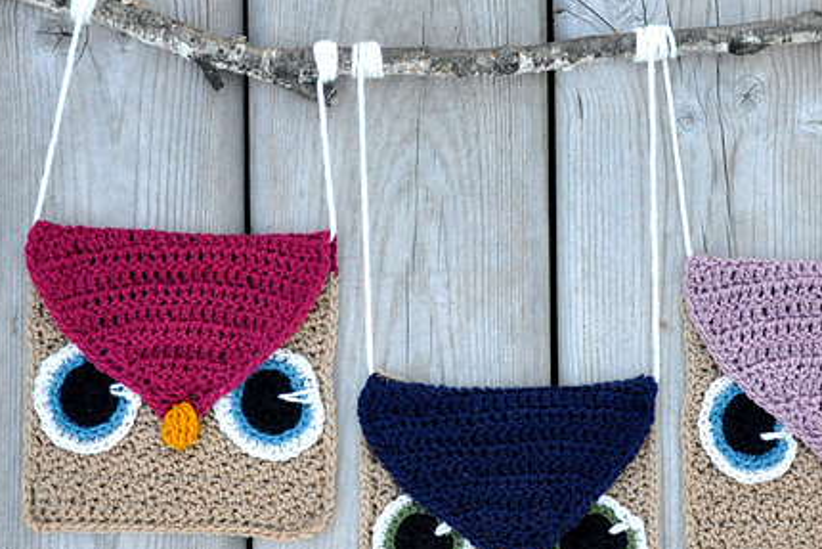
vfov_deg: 20.3
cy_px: 297
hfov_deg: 30.0
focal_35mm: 67
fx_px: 1530
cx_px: 491
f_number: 4.2
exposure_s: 1/500
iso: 1600
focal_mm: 30
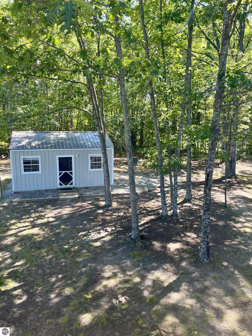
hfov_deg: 53.1
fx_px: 252
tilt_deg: -10.3
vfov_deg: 67.3
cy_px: 168
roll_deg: -1.0
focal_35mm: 26
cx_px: 126
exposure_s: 1/230
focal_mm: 5.1
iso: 50
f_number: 1.6
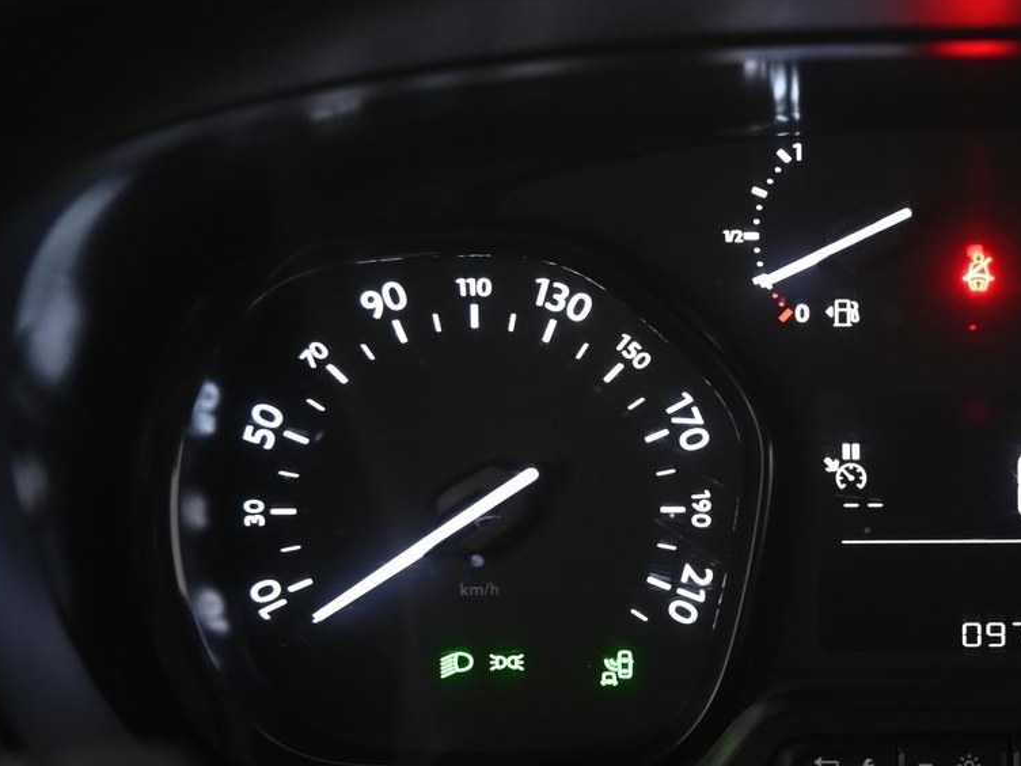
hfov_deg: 22.8
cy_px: 554
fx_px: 2448
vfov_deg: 17.7
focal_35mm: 83
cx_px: 979
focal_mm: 40
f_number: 4
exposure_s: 1/20
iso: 2000
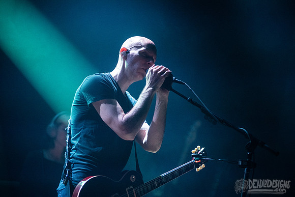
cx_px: 148
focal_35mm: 160
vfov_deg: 8.6
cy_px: 98
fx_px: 1311
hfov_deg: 12.8
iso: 3200
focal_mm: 160
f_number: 3.2
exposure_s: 1/160
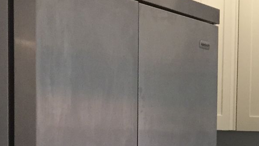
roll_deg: -2.3
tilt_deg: -5.6
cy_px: 191
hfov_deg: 18.6
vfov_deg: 10.9
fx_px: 742
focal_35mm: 108
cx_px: 326
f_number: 2.2
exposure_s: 1/33
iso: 200
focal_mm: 4.15
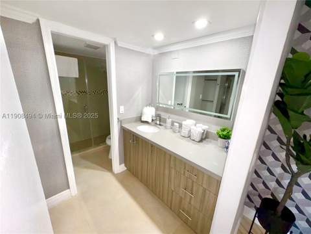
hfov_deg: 102.1
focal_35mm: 14
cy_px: 117
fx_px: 126
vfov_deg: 85.7
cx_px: 156
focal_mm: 2.22
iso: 64
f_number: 2.2
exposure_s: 1/60
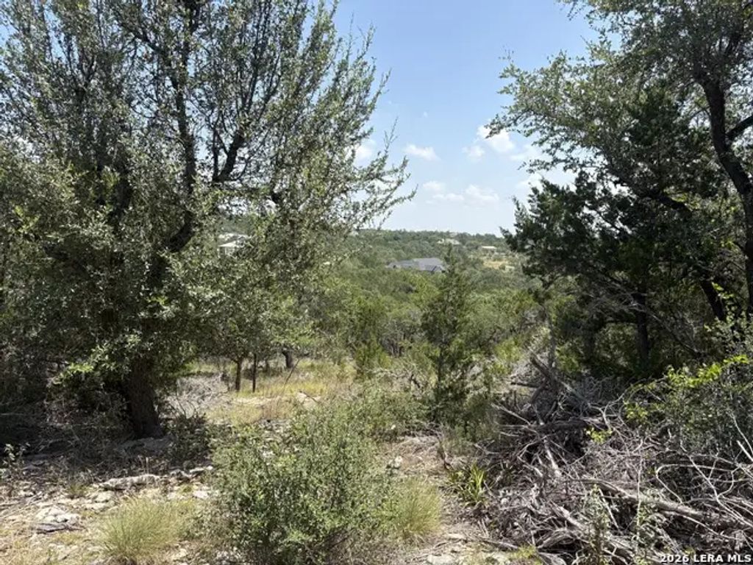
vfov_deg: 53.1
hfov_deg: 67.3
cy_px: 282
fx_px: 566
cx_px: 376
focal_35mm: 26
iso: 50
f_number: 1.6
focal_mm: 5.96
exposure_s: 1/1751
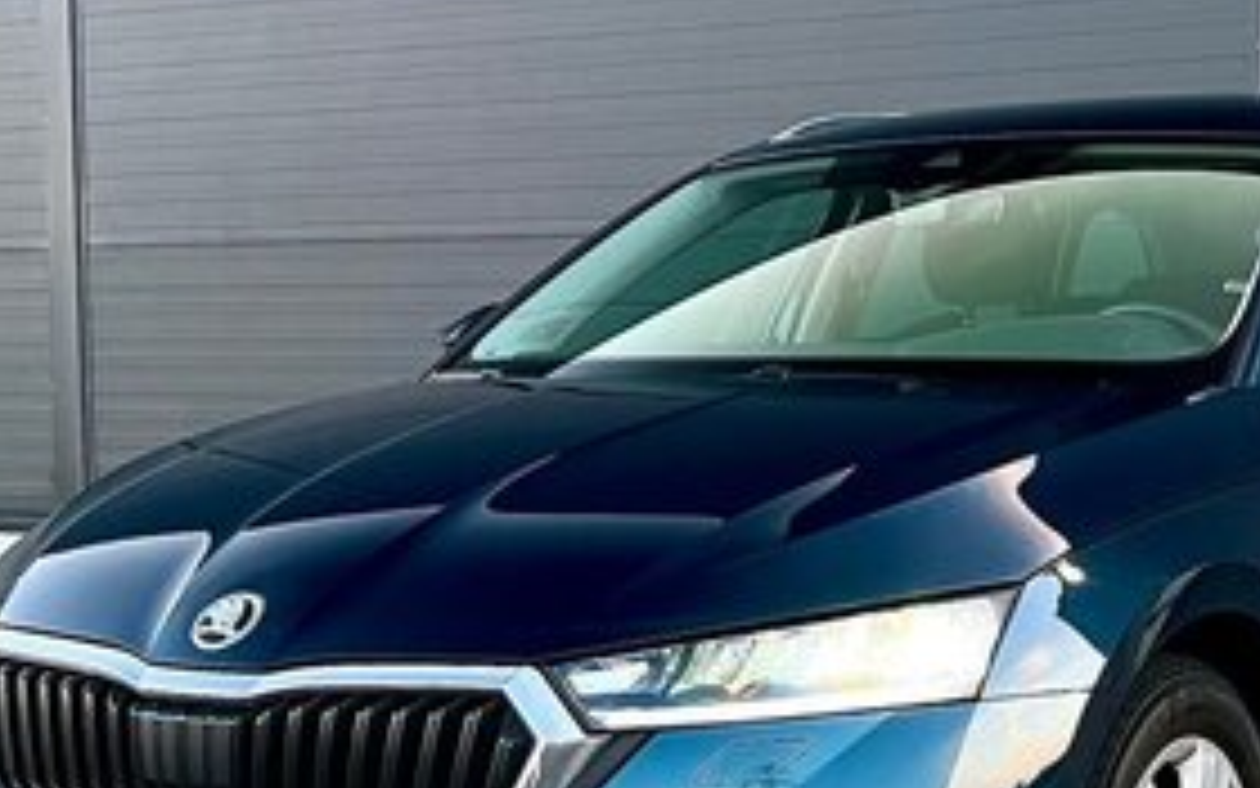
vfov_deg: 26.7
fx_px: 1648
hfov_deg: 41.2
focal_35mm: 48
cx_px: 860
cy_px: 549
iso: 125
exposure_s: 1/62
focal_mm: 5.7
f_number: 1.5
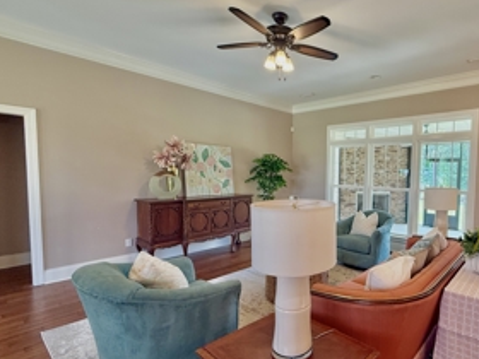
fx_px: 277
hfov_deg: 78.6
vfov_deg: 65.9
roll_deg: -0.9
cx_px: 327
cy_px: 190
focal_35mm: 20
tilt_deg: -2.5
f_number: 2.2
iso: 200
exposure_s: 1/120
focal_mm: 2.22
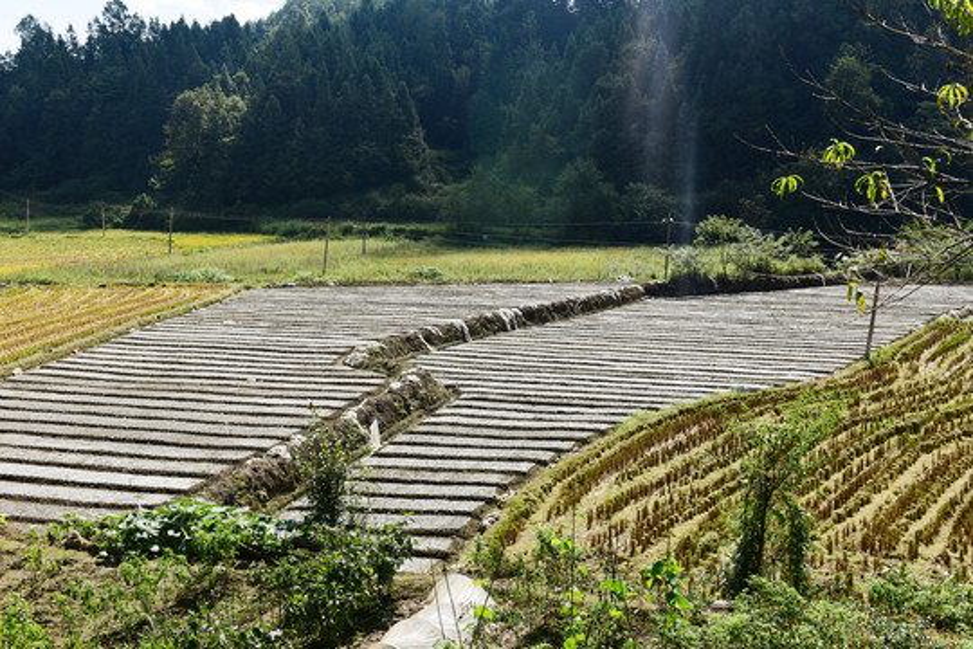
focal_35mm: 42
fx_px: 1135
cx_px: 486
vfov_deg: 31.9
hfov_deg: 46.4
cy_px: 324
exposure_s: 1/160
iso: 64
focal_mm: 42
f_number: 6.3
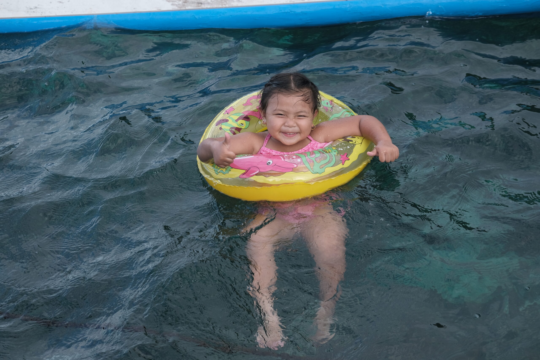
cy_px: 180
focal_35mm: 88
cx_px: 270
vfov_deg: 15.5
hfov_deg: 23.1
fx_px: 1320
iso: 320
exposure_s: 1/400
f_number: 4
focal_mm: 58.7
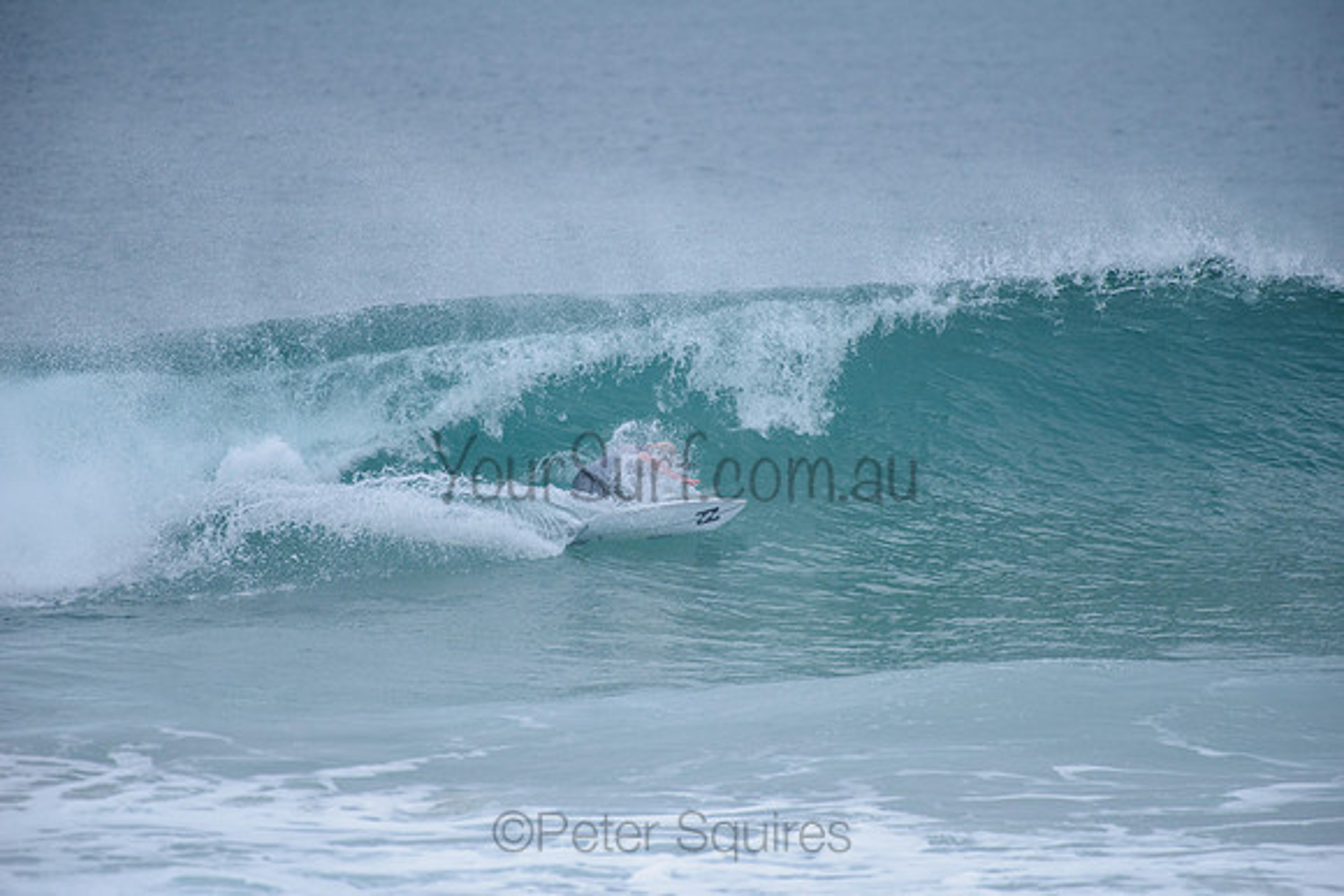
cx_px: 672
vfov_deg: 2.8
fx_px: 18670
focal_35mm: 500
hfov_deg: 4.1
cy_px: 448
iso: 560
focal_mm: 500
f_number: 5.6
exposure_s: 1/2000
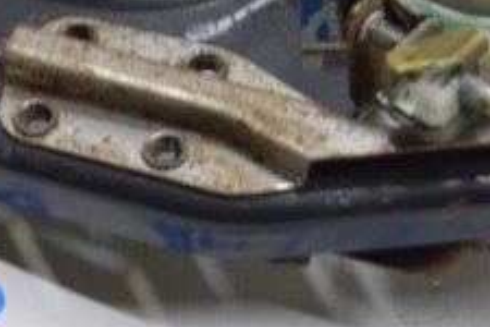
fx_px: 2205
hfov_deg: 12.2
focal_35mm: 162
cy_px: 110
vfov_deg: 8.5
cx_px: -203
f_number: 5.6
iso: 400
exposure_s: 1/20
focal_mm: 38
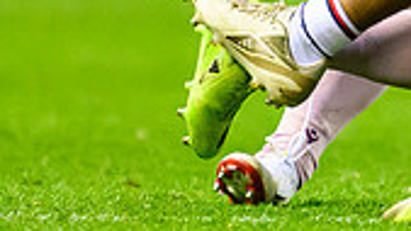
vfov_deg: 0.5
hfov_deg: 0.9
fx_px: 26914
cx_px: 732
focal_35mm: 2470
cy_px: 15
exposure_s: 1/2000
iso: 10000
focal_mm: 400
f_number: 2.8
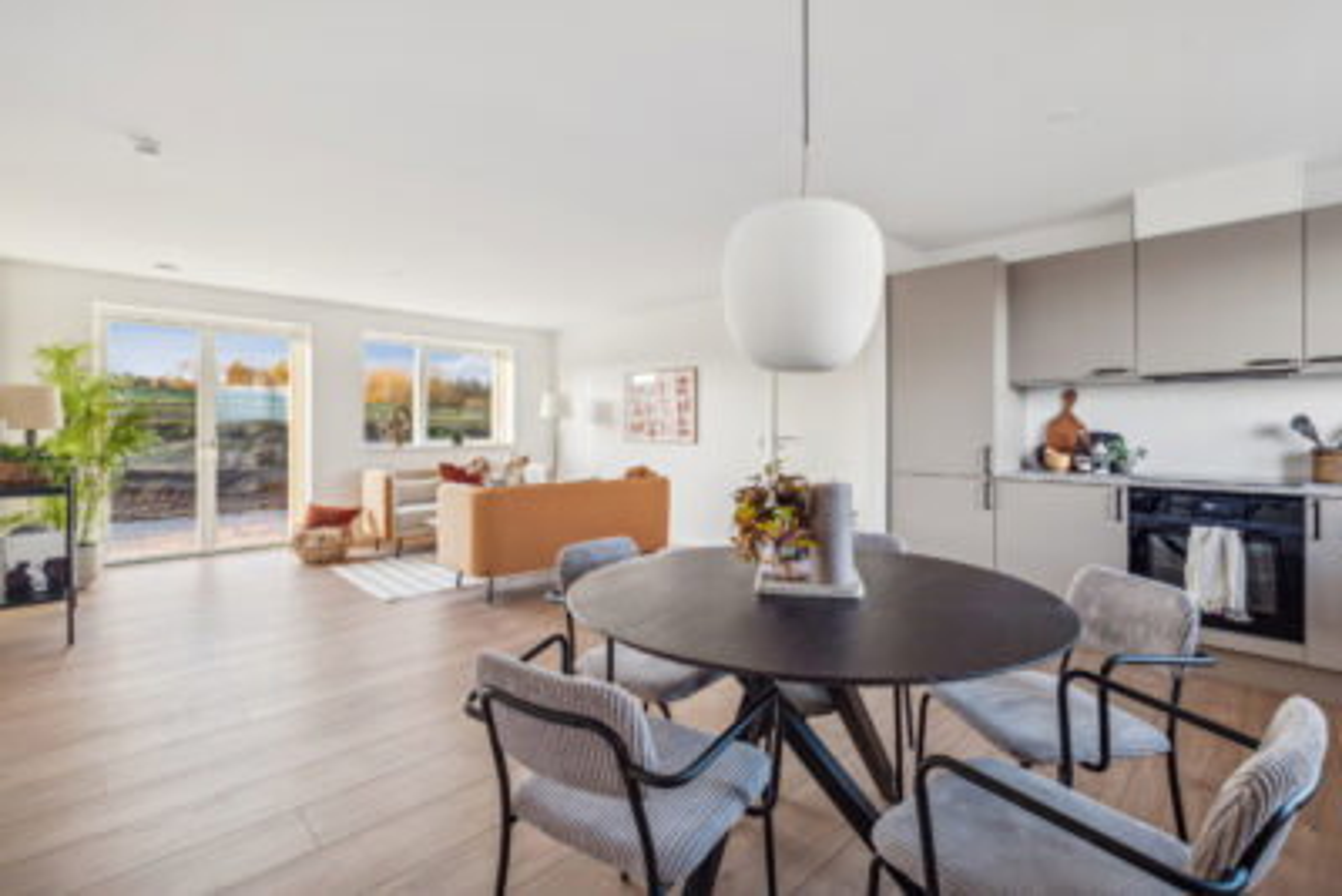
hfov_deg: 100.4
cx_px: 671
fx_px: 559
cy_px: 448
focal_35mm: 15
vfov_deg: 77.4
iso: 800
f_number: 8
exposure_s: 1/6
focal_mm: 10
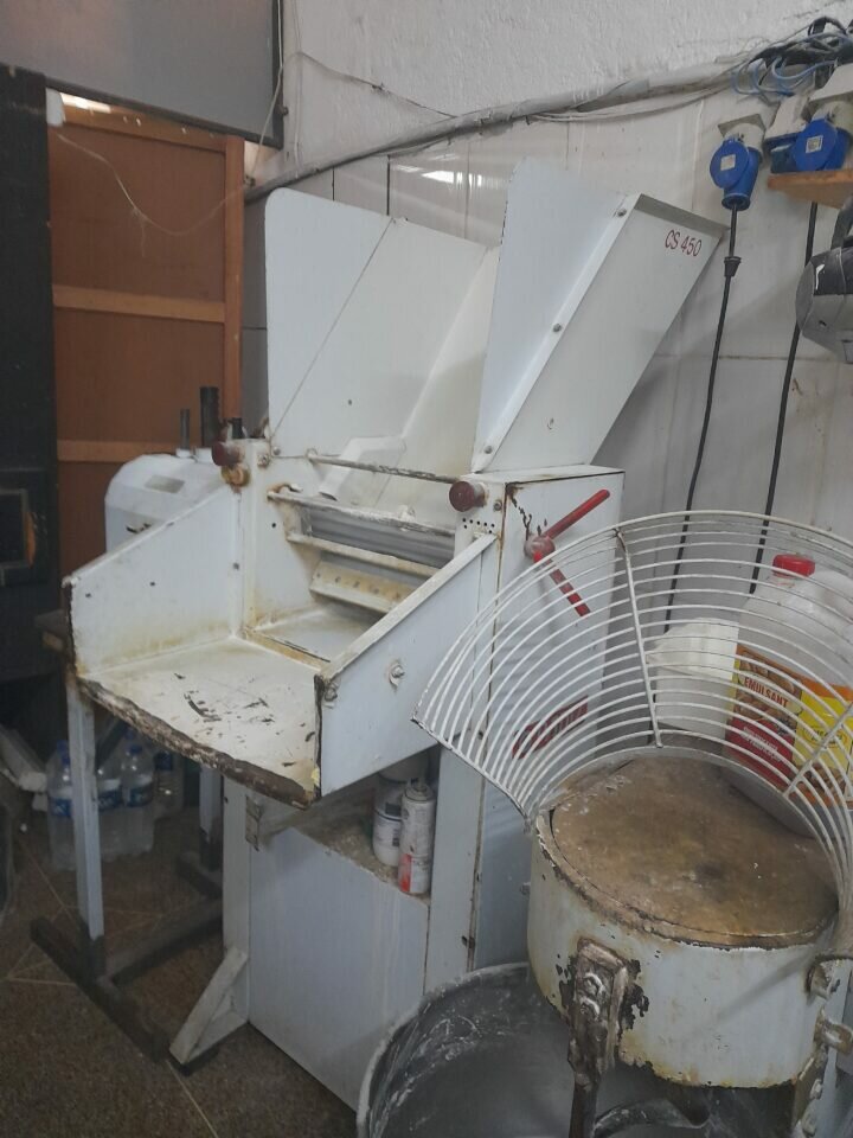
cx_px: 426
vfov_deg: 69.4
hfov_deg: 54.9
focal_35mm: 25
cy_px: 569
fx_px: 821
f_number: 2
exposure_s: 1/24
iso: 500
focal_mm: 4.6
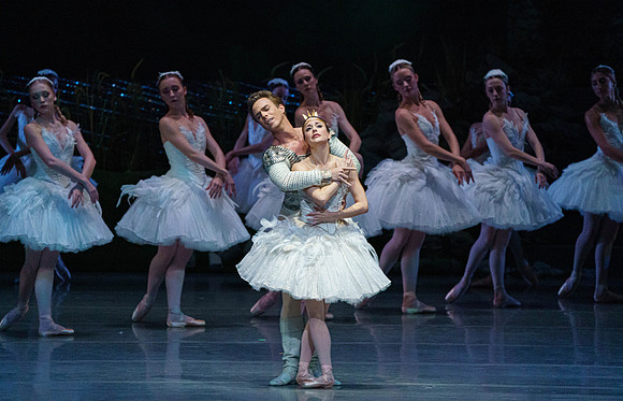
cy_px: 208
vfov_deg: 3.6
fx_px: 6298
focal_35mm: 368
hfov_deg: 5.7
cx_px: 312
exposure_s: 1/250
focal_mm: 364
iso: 8000
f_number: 5.6
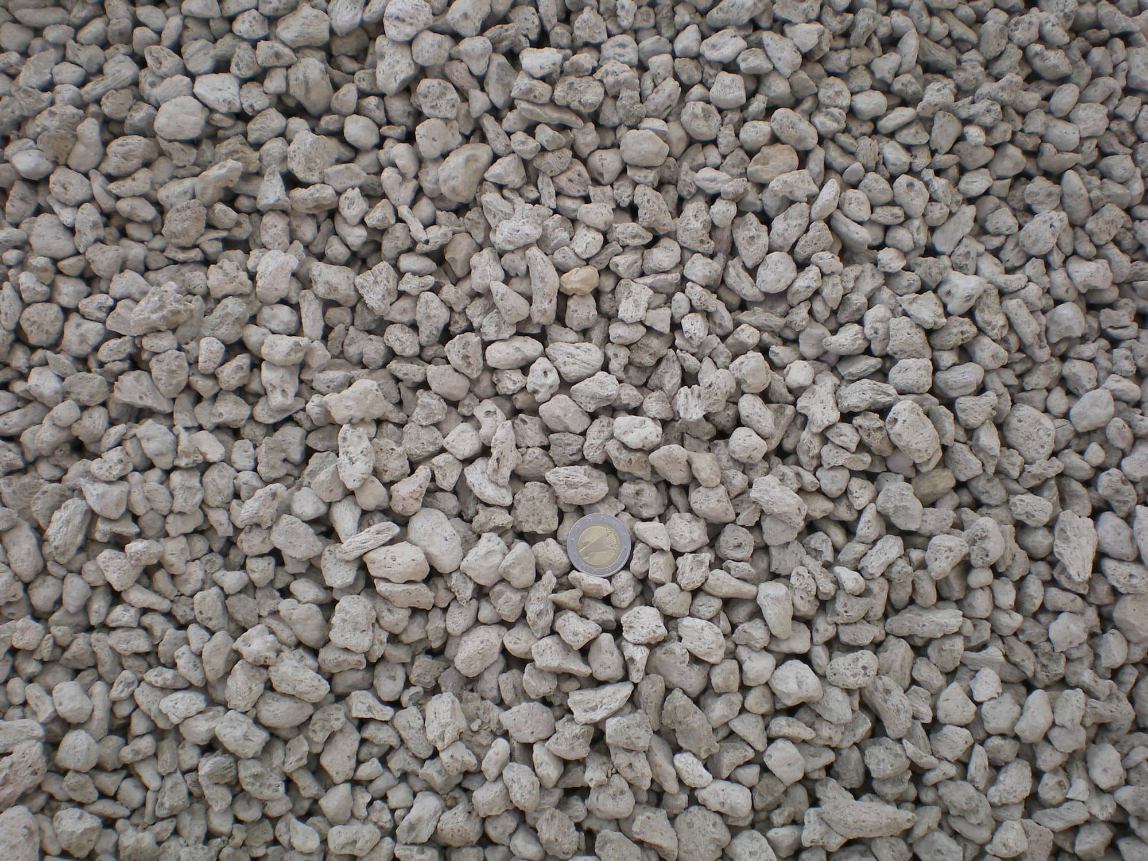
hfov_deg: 49.0
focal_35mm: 38
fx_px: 1260
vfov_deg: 37.7
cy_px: 430
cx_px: 574
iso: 64
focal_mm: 6.3
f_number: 4.6
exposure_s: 1/200
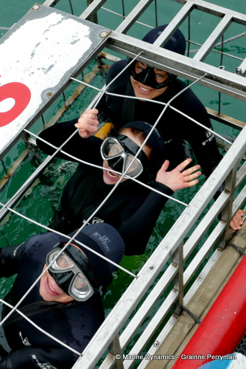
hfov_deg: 32.6
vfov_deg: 47.4
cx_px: 123
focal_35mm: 41
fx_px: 420
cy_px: 184
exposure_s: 1/200
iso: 125
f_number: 3.2
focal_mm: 15.02
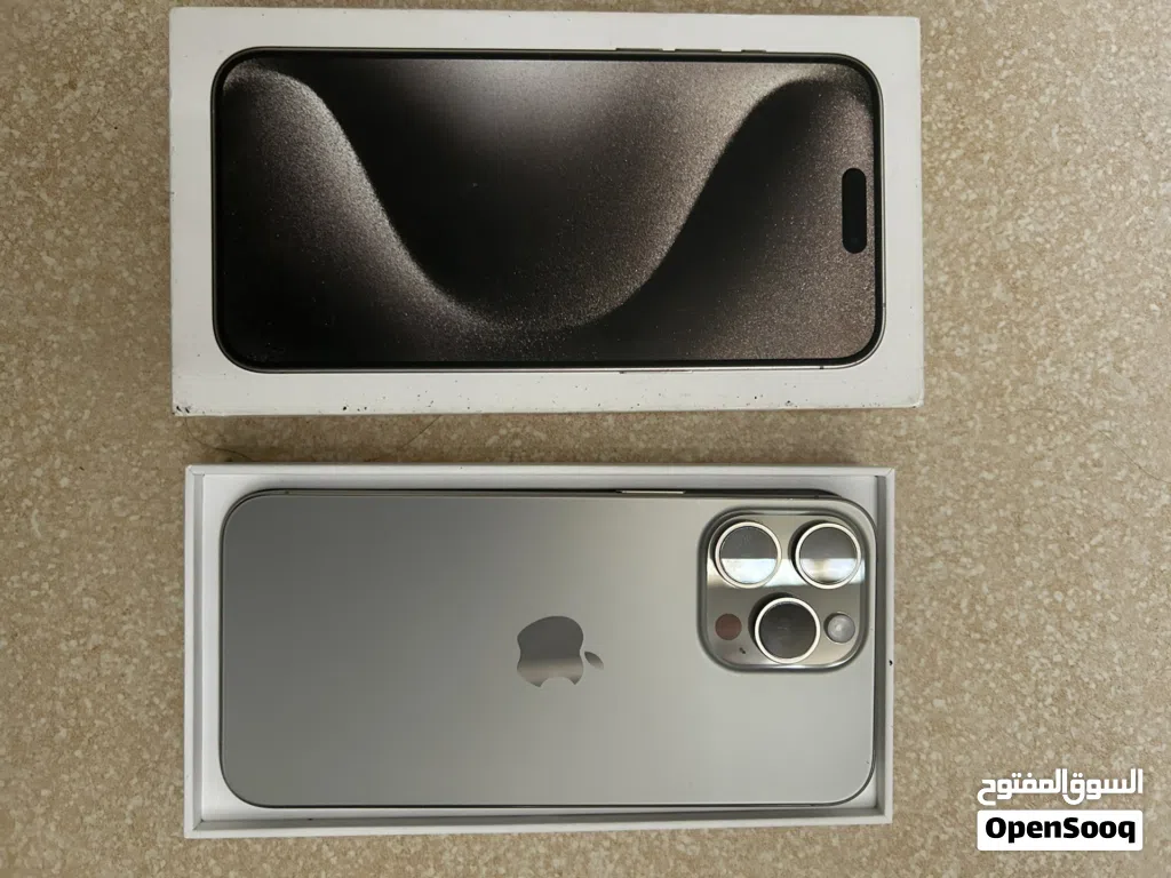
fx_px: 880
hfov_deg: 67.3
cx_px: 586
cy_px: 439
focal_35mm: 26
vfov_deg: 53.1
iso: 500
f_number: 1.5
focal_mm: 5.7
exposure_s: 1/41
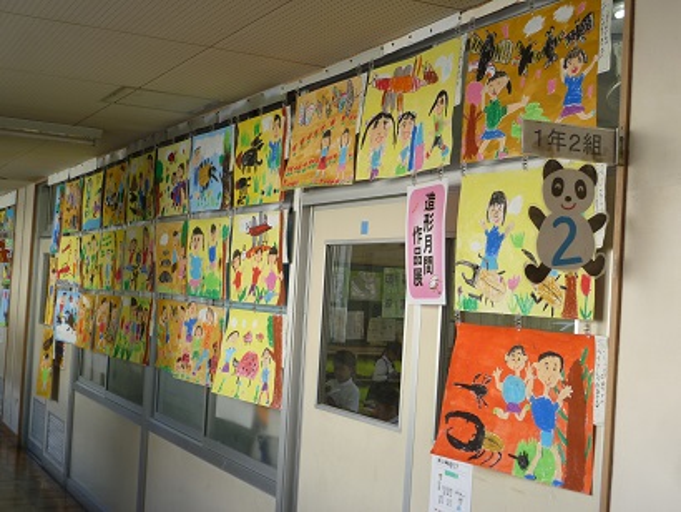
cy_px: 256
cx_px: 340
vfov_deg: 28.1
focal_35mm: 52
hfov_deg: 36.8
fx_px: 1024
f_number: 3.7
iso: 80
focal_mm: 9.2
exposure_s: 1/40
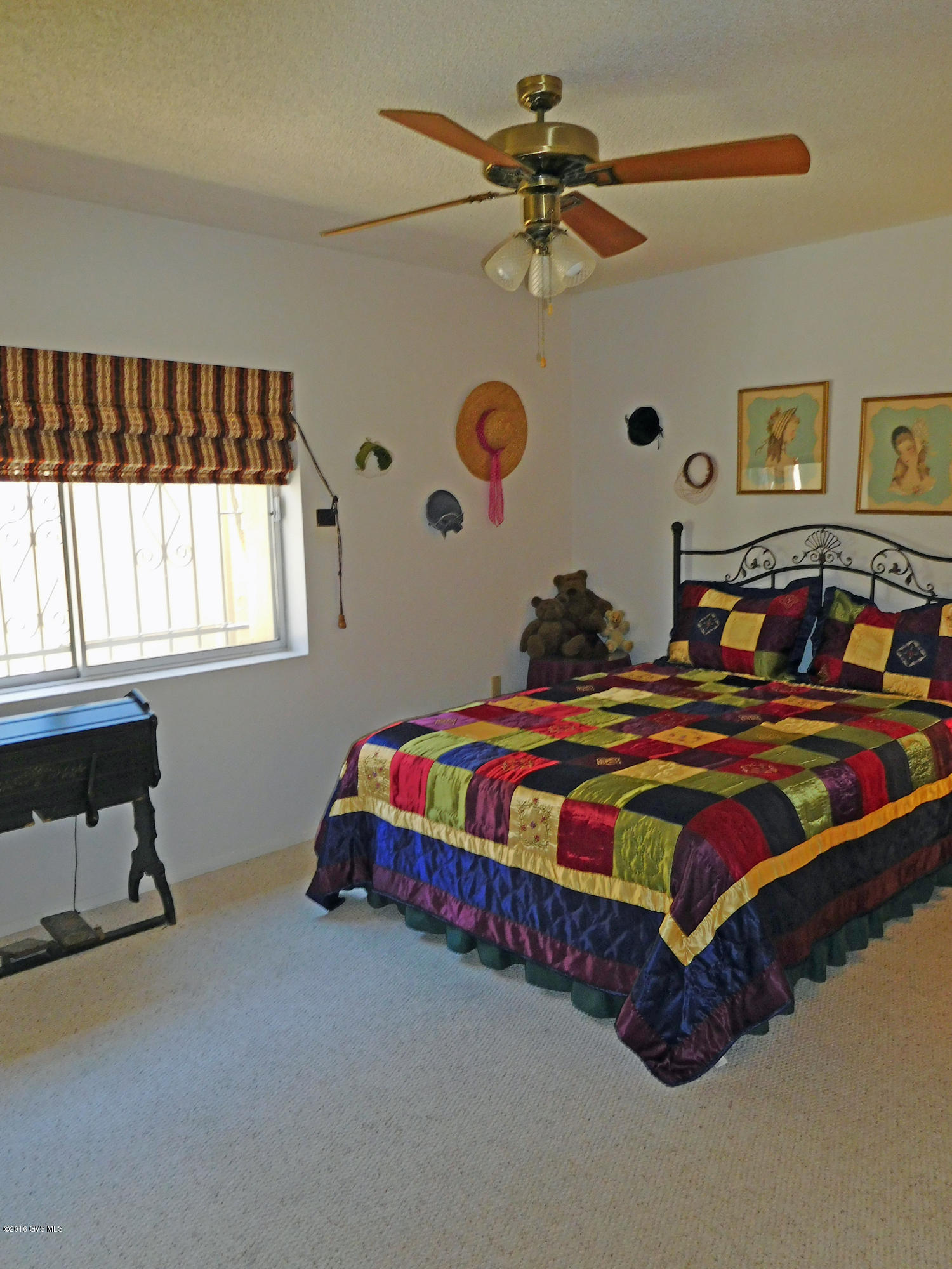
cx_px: 476
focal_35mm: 25
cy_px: 634
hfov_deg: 54.9
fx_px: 917
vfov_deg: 69.4
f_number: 3.4
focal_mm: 4.5
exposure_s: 1/30
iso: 200
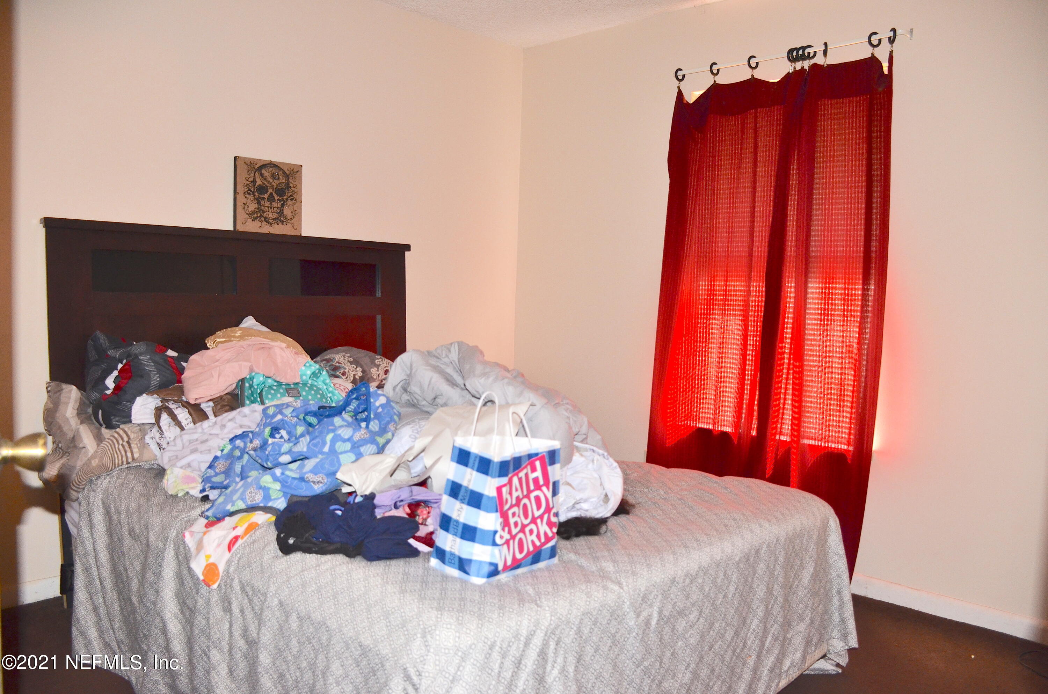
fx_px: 784
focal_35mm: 27
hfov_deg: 67.5
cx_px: 524
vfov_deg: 47.7
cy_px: 347
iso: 800
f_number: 3.5
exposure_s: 1/60
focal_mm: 18
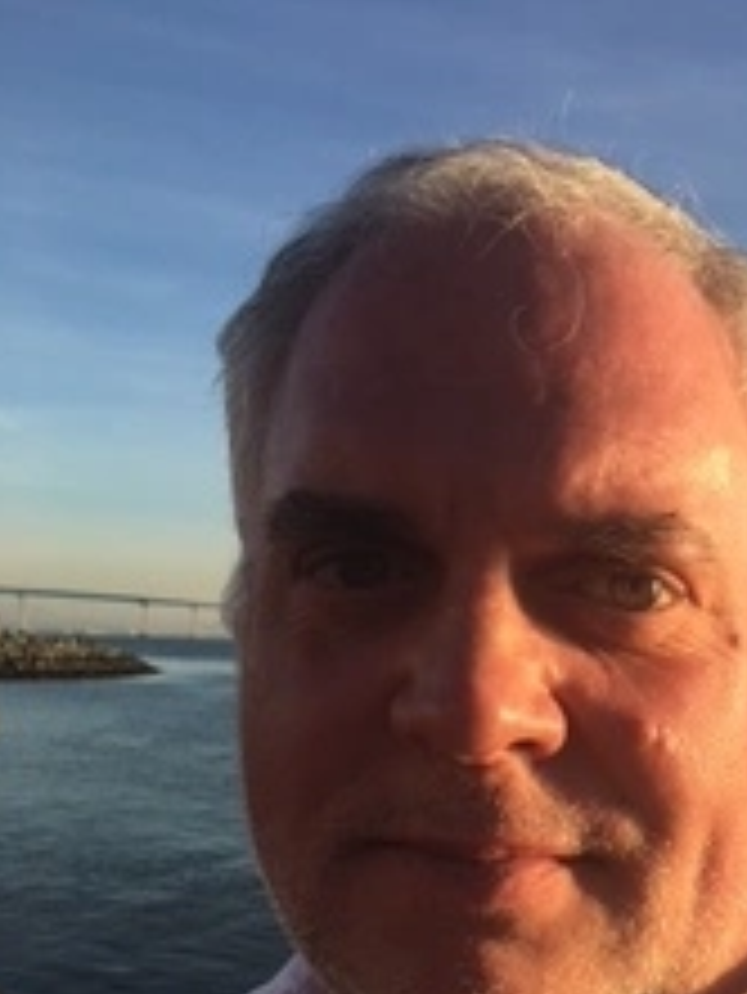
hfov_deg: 28.9
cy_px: 834
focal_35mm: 49
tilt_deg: -5.1
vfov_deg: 37.1
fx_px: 1409
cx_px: 616
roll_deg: -1.4
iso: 25
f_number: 2.2
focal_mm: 4.15
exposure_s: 1/1012
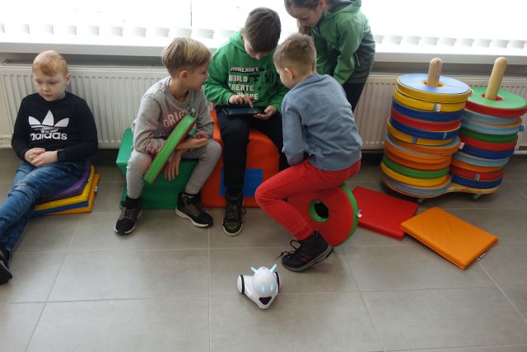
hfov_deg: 58.7
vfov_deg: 41.1
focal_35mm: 32
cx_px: 264
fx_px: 469
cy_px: 176
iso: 125
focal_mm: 11.8
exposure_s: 1/50
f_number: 2.8
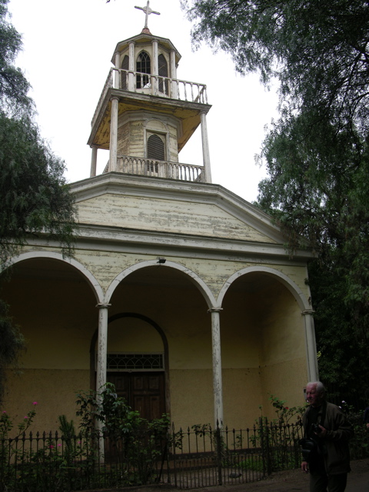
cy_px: 246
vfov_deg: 52.6
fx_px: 497
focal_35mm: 35
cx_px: 184
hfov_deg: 40.7
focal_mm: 8.9
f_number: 4.5
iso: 50
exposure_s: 1/130
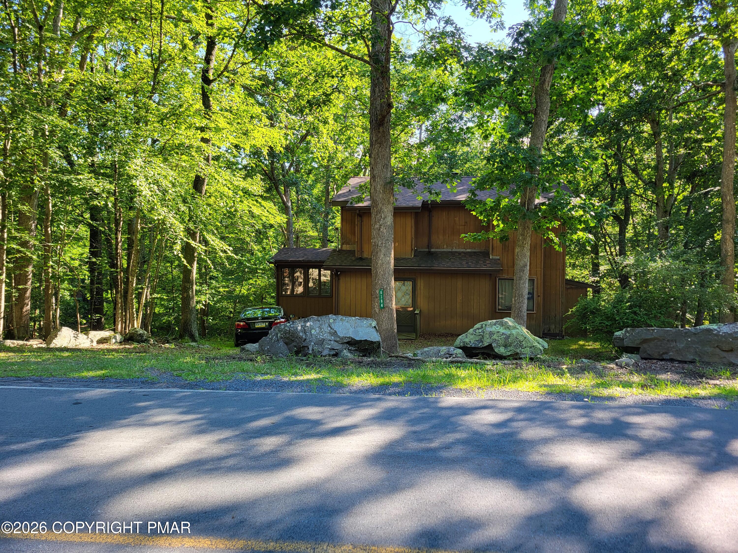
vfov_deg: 53.1
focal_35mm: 26
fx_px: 554
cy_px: 276
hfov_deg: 67.3
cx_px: 369
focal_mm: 5.4
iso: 40
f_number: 1.8
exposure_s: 1/201
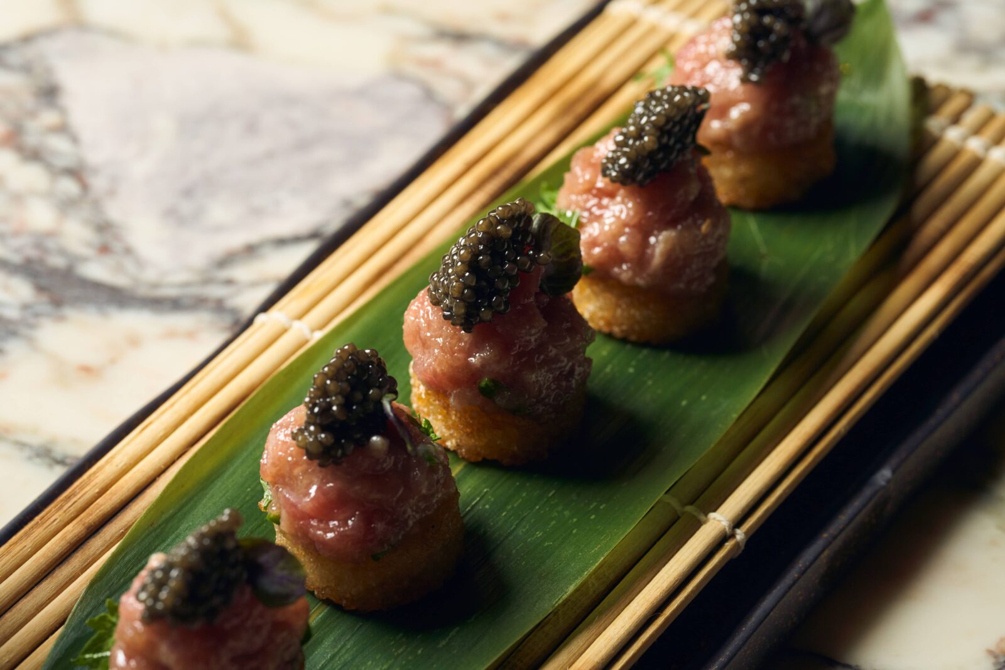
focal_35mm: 105
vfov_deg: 13.0
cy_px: 335
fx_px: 2931
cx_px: 502
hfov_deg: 19.5
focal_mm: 105
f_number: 8
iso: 1000
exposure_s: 1/160
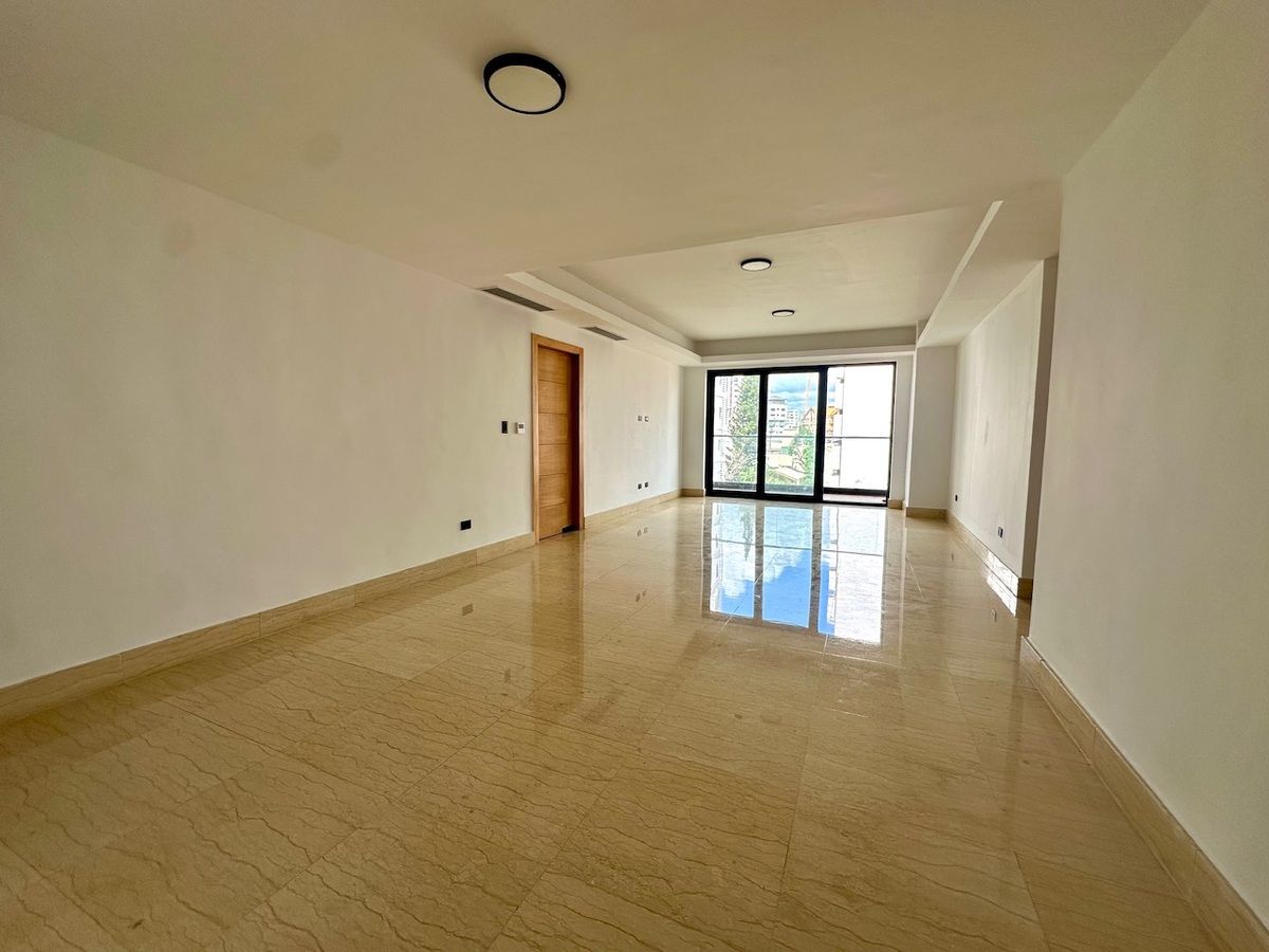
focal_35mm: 14
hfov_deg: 102.1
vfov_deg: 85.7
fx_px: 513
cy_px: 476
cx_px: 634
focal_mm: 2.22
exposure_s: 1/299
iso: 40
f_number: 2.2
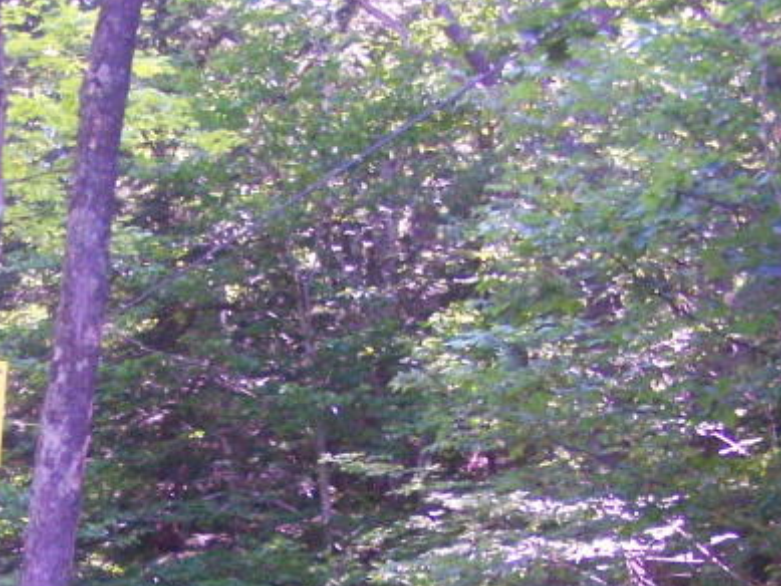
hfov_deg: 19.3
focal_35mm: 100
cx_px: 92
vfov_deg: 14.5
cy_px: 644
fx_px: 2257
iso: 400
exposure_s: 1/100
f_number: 2.8
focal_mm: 6.3
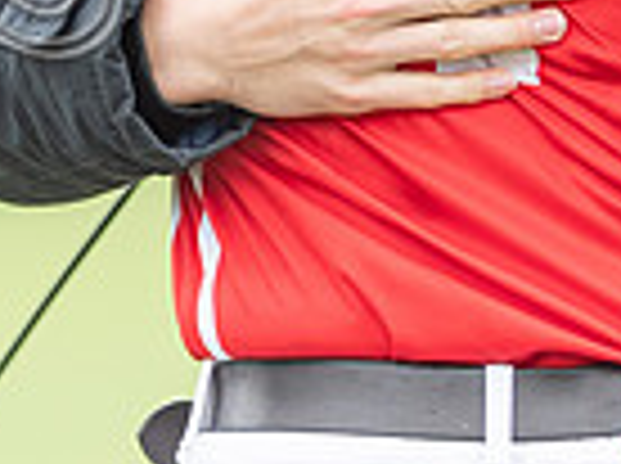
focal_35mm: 2137
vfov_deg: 0.7
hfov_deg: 0.9
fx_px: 38271
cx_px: 650
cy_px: -531
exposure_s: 1/1250
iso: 320
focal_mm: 300
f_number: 2.8
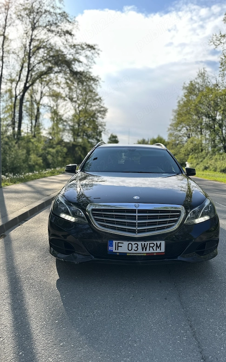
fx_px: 256
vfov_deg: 70.4
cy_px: 184
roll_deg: -2.4
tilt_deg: -4.7
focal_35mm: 26
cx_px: 132
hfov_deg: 47.4
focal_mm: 6.86
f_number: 1.78
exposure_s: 1/1412
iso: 80
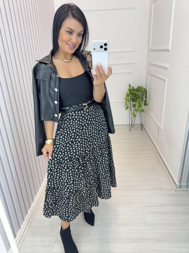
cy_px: 126
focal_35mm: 24
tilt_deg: -24.2
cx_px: 94
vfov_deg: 71.6
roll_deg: +2.9
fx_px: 175
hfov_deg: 56.8
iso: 100
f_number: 1.78
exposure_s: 1/120
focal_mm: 6.76
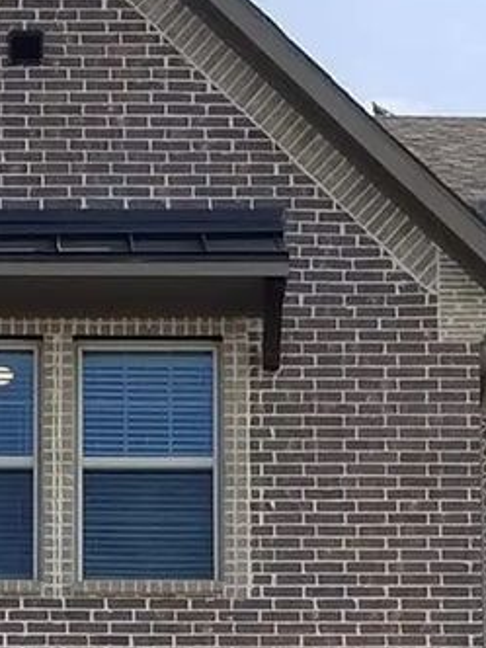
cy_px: 1184
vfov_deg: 15.6
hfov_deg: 13.7
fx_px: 2003
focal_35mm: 107
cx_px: 23
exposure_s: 1/1181
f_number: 1.7
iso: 50
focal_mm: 4.25
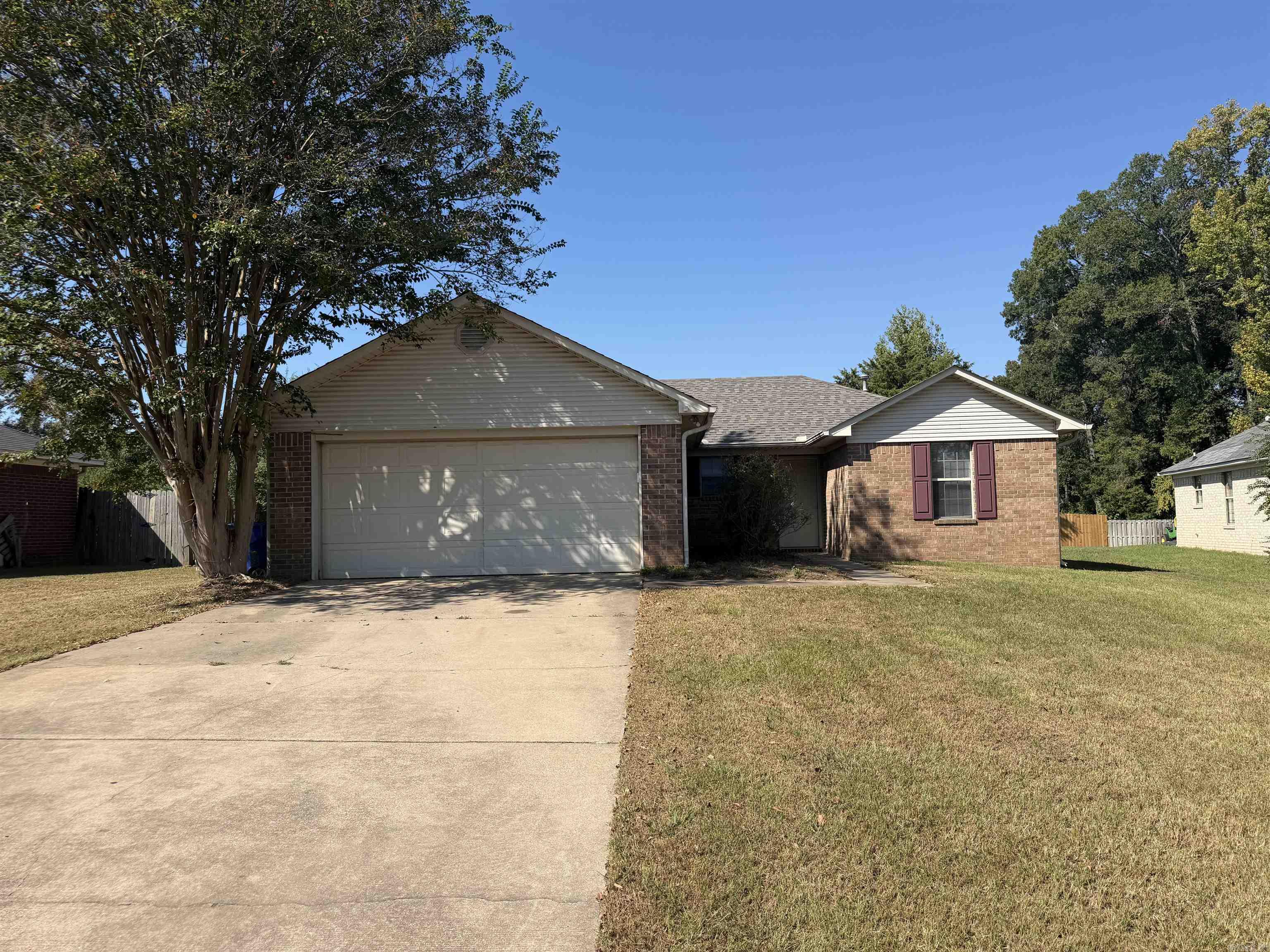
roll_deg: +1.1
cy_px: 476
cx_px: 635
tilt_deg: +2.5
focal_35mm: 24
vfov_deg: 56.8
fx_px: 881
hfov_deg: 71.6
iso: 80
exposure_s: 1/4673
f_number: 1.78
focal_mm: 6.76
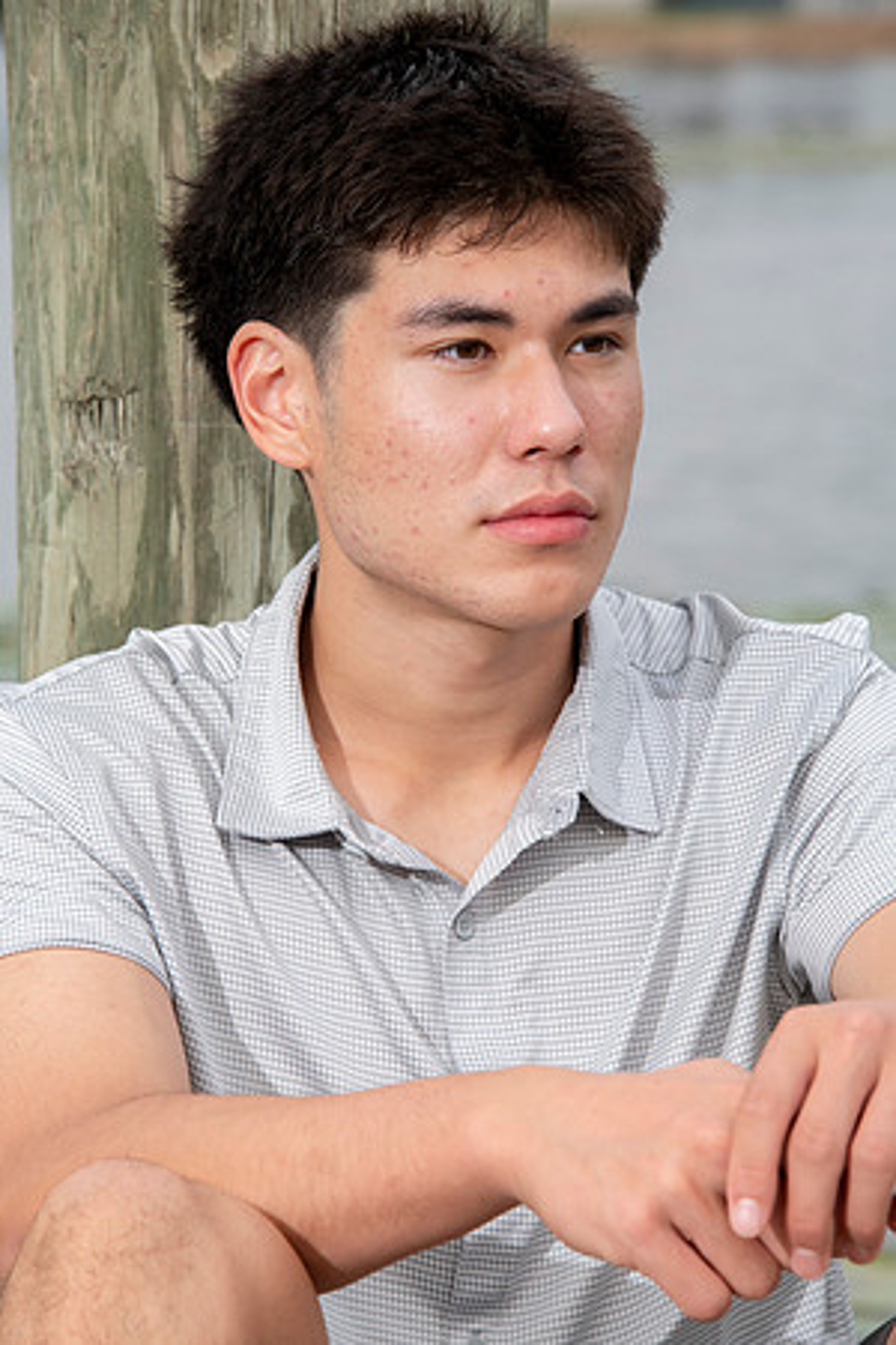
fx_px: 8586
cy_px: 672
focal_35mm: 230
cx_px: 448
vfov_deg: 9.0
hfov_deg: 6.0
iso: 1000
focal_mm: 230
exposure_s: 1/160
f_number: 11
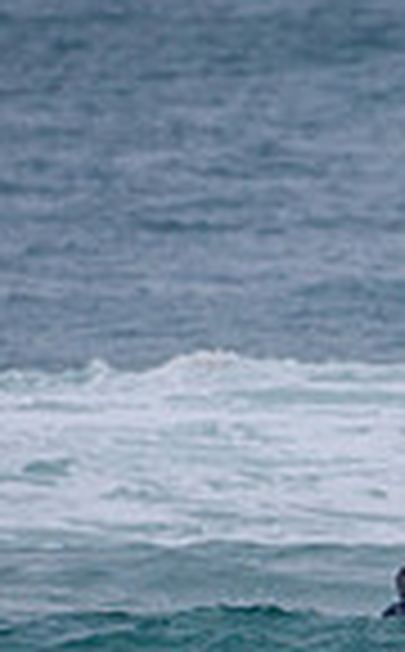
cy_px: 668
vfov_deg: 0.8
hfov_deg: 0.5
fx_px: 44424
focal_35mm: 2503
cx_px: 1116
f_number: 5.6
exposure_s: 1/2000
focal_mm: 500
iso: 640
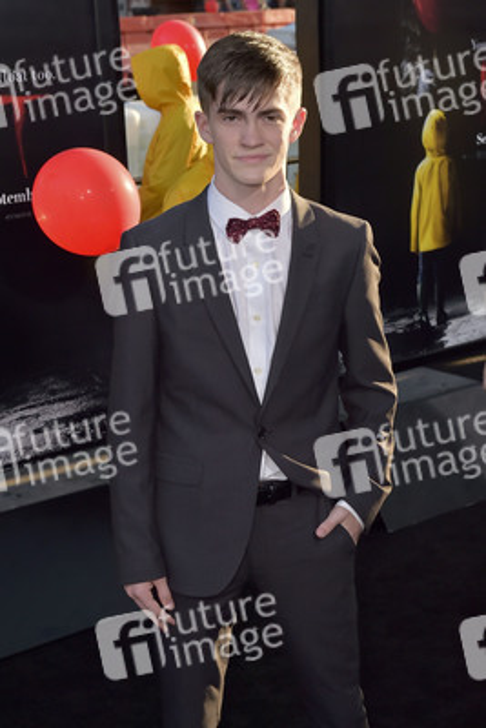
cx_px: 243
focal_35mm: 56
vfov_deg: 35.6
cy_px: 364
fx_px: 1133
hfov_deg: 24.2
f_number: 6.3
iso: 500
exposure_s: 1/320
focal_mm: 56
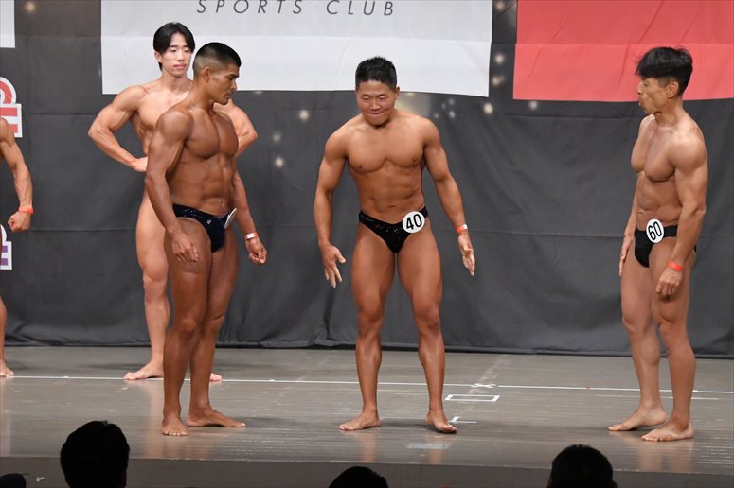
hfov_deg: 11.0
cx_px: 367
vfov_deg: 7.3
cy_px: 244
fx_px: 3811
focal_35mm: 187
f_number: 5.6
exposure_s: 1/400
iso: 6400
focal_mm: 125
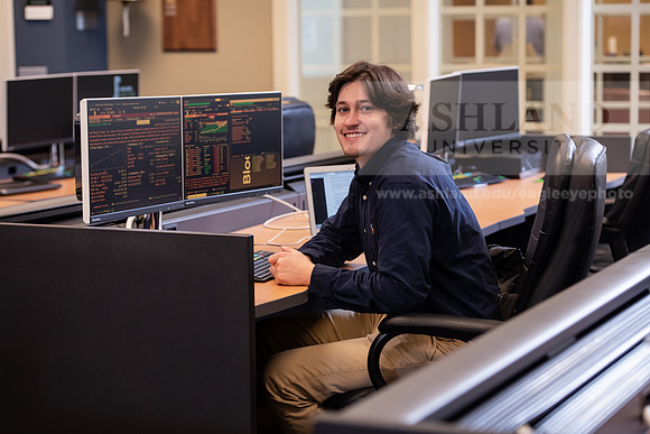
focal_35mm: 90
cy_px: 217
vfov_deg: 15.2
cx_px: 325
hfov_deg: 22.6
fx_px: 1625
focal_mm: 90
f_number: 3.5
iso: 1250
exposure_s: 1/160
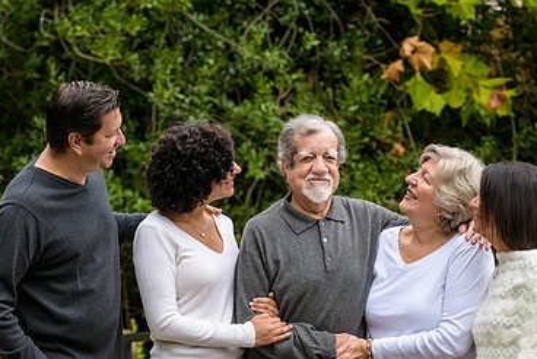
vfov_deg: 7.3
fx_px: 2821
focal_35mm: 189
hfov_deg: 10.9
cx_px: 271
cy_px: 281
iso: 1000
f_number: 5.6
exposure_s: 1/400
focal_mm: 120
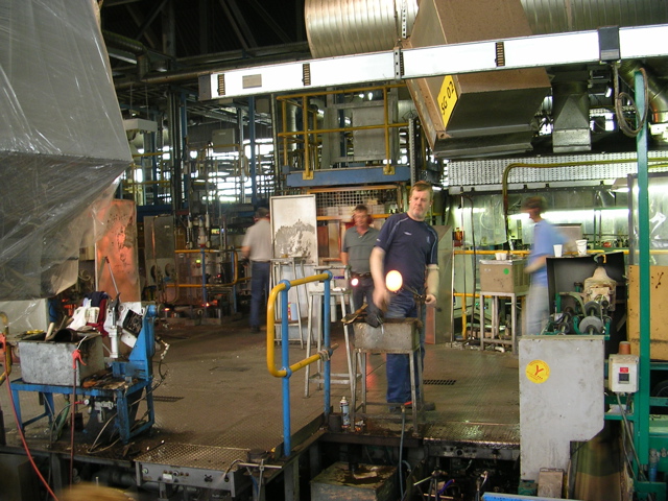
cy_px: 250
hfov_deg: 49.0
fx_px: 733
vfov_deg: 37.7
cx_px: 334
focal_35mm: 38
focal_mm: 5.8
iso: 56
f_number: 2.8
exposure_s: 1/5.9
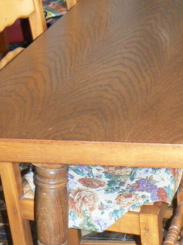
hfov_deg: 15.2
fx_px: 663
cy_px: 172
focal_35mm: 94
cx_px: 214
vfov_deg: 20.8
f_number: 2.8
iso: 200
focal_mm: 6
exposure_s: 1/30
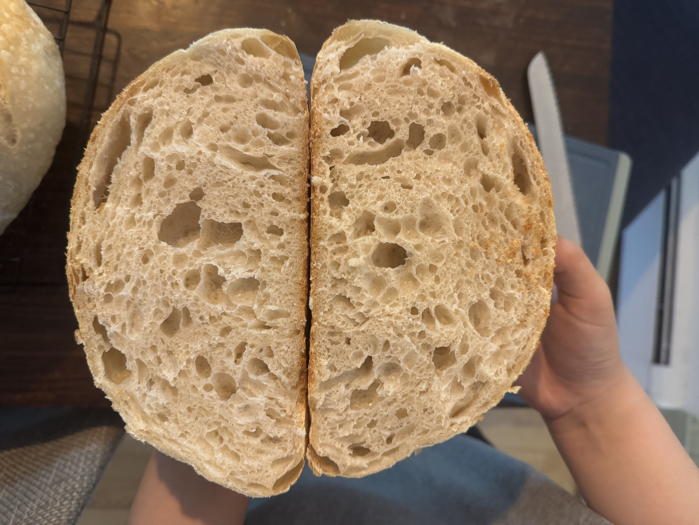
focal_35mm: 24
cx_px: 350
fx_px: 485
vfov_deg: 56.8
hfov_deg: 71.6
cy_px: 262
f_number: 1.78
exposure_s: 1/40
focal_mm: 6.76
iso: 640
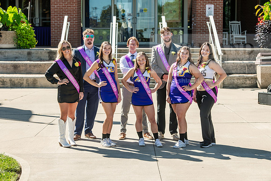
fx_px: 840
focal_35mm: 112
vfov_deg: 12.3
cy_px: 89
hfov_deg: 18.3
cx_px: 143
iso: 200
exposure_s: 1/500
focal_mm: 102
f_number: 6.3
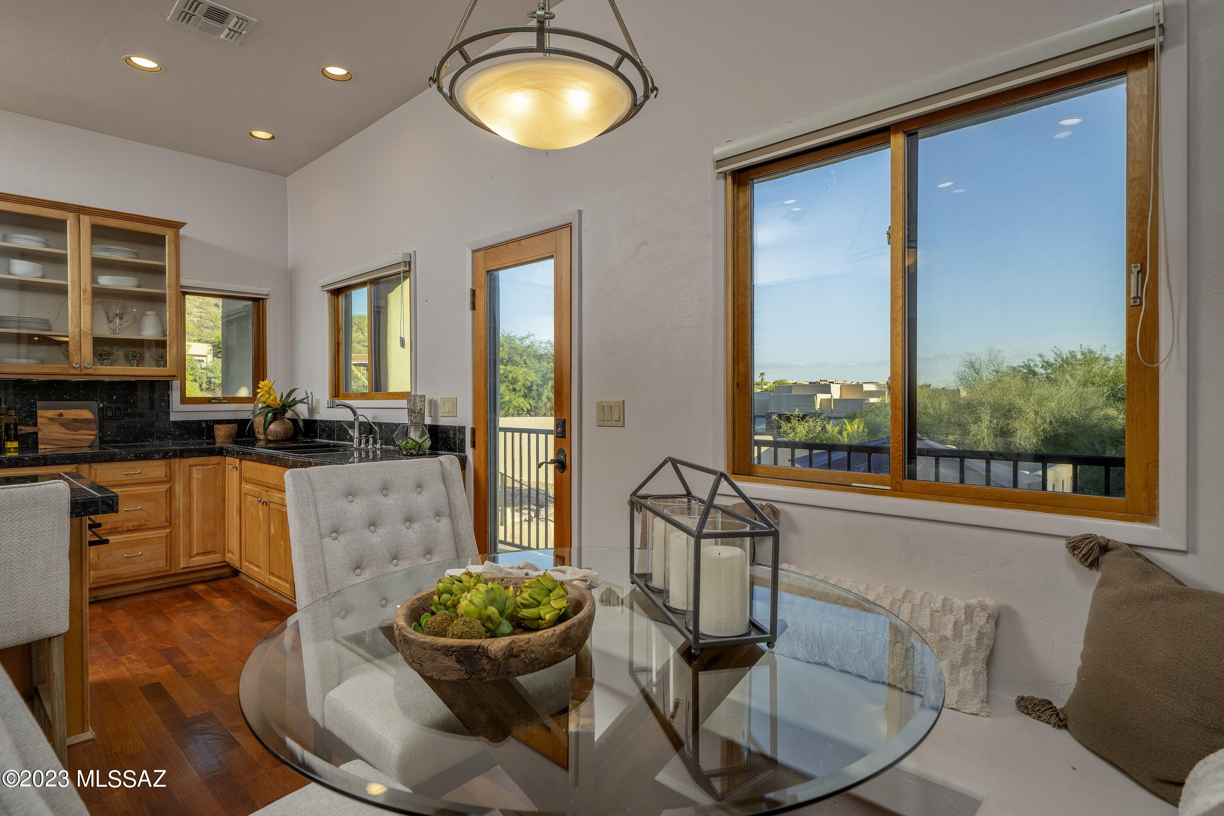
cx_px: 612
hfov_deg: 93.3
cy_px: 408
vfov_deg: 70.4
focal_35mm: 17
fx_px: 578
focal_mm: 17
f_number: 7.1
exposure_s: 1/100
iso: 200
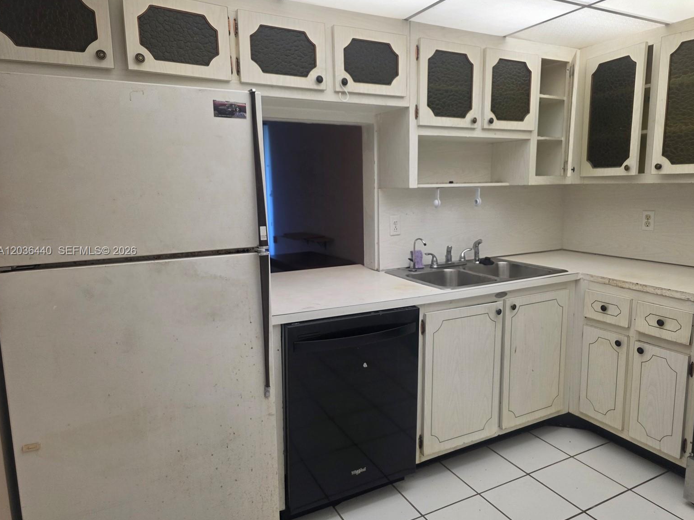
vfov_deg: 56.8
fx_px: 481
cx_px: 358
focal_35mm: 24
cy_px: 251
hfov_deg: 71.6
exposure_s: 1/120
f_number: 1.7
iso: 125
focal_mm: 6.3
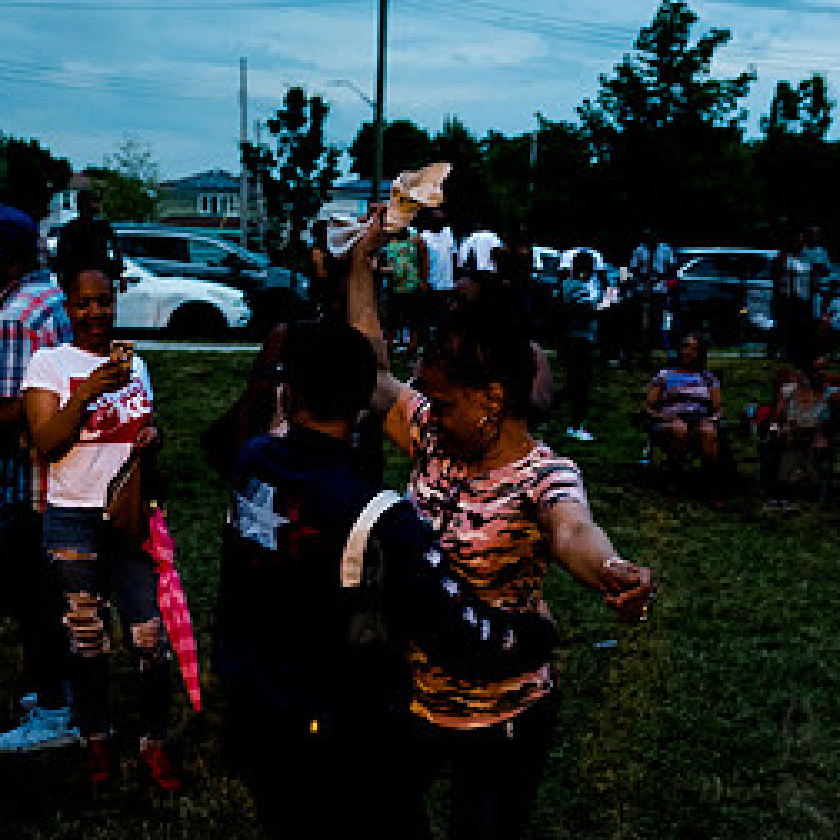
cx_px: 367
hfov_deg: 36.0
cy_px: 585
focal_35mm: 47
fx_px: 1290
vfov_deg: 35.6
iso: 4000
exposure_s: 1/200
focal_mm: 24
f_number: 3.5
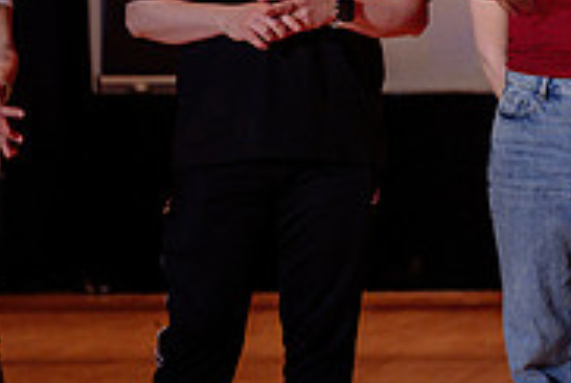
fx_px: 4337
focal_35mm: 273
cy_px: 83
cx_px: 1096
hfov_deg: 7.3
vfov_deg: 5.1
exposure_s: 1/160
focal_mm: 70
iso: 1600
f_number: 3.2
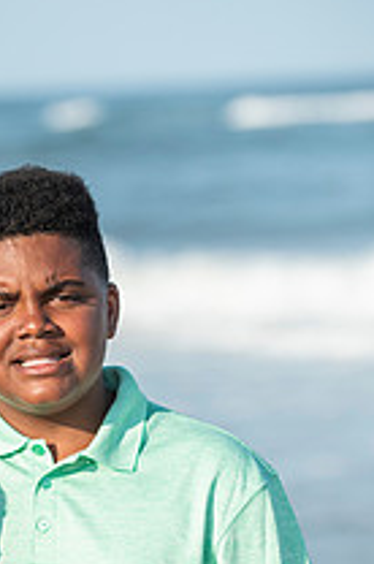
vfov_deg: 7.9
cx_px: 54
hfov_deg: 5.3
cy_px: 504
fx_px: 4065
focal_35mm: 260
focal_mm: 120
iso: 250
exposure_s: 1/2500
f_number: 3.5
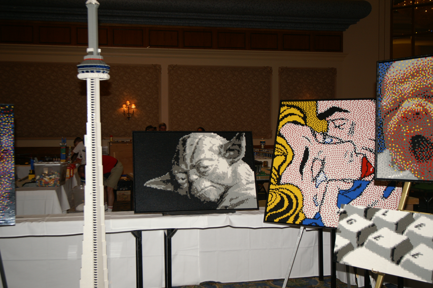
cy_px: 144
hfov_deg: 43.6
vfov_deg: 29.8
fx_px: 541
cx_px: 216
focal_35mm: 45
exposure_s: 1/60
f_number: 4.5
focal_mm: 30
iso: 200
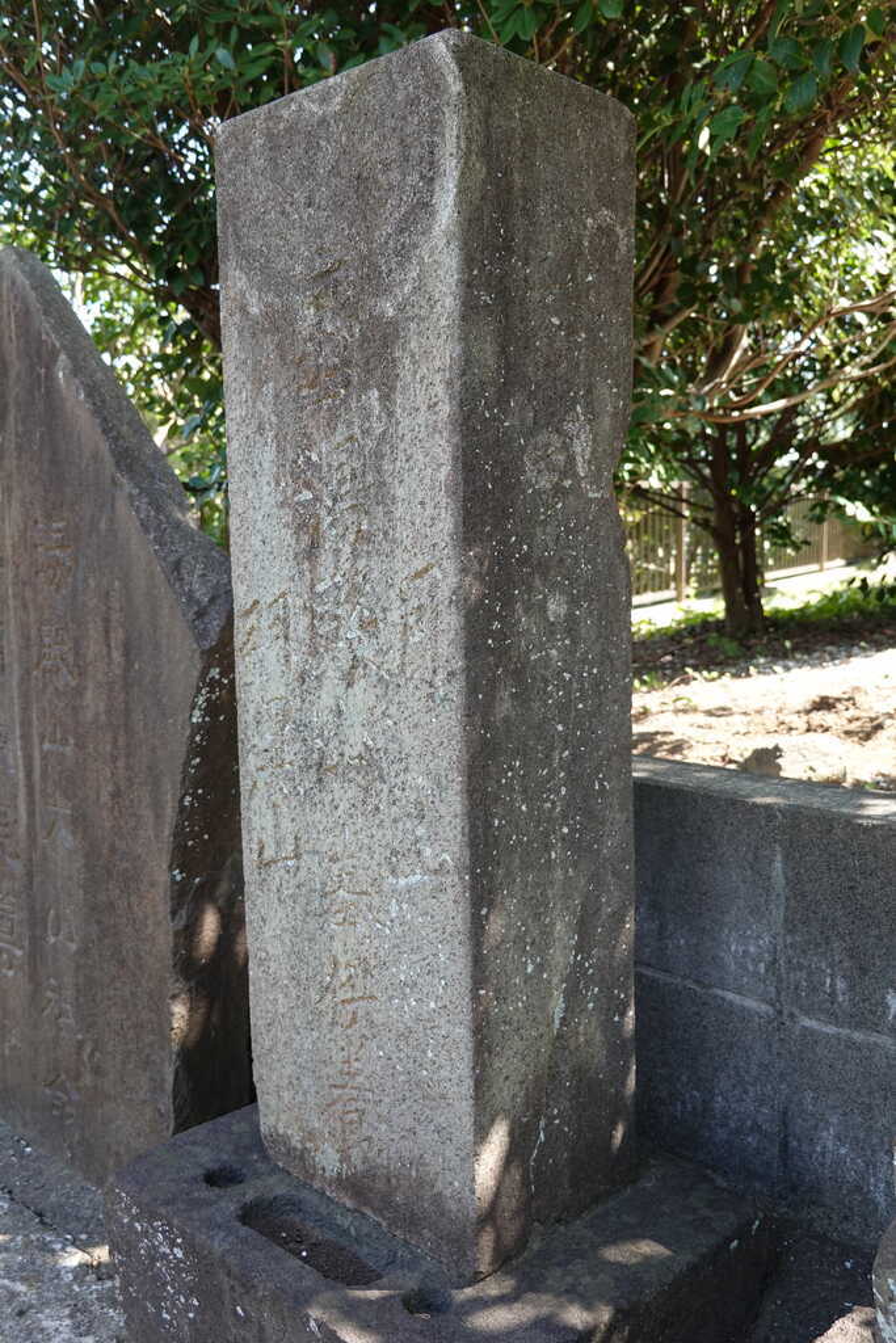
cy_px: 672
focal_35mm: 34
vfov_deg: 55.8
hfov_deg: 38.9
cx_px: 448
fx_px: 1269
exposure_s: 1/80
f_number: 3.5
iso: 125
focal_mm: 12.76
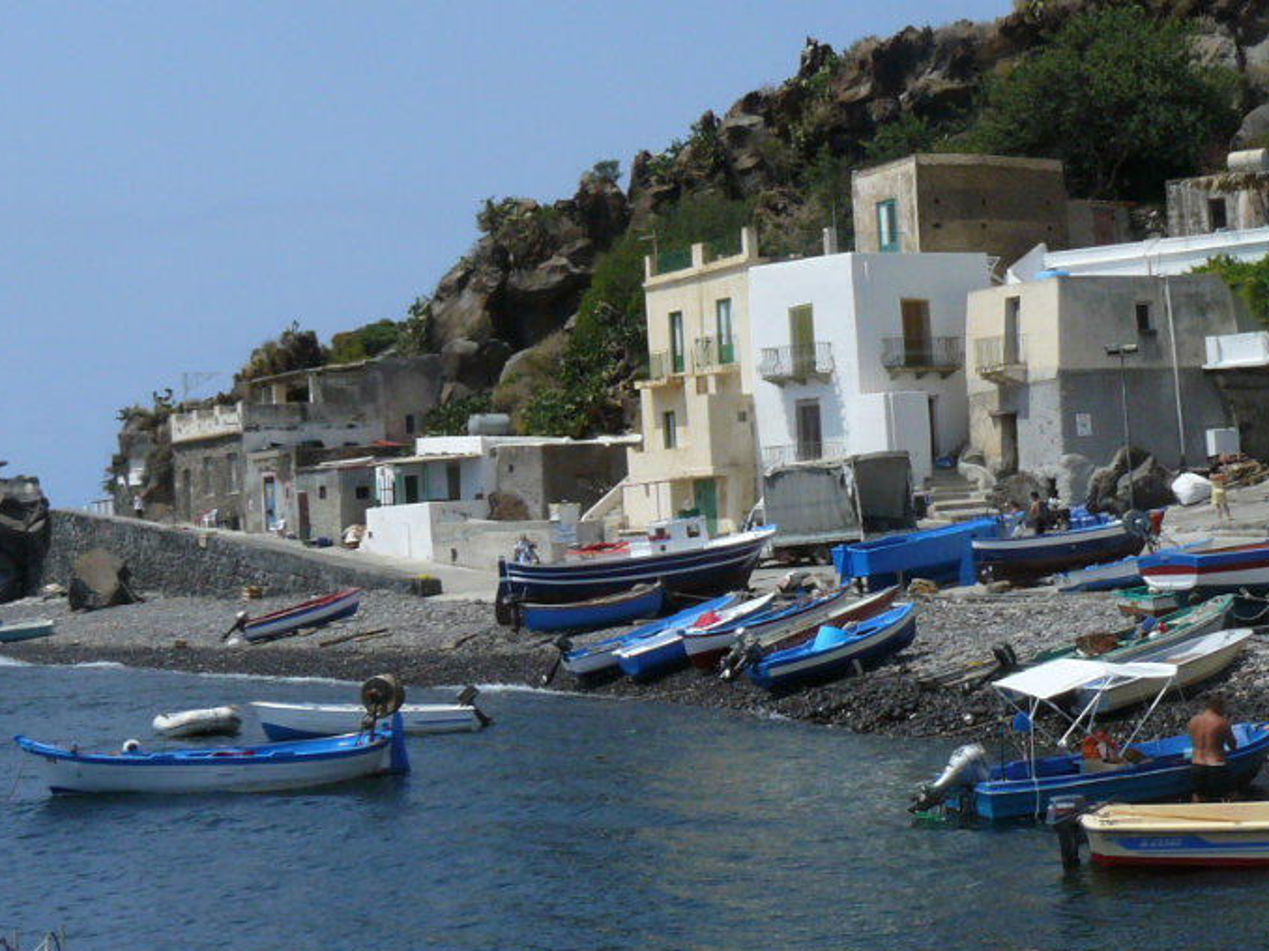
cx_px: 816
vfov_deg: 21.6
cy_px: 389
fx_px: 2492
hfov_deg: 28.4
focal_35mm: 68
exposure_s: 1/400
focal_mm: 6
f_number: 7.1
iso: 100
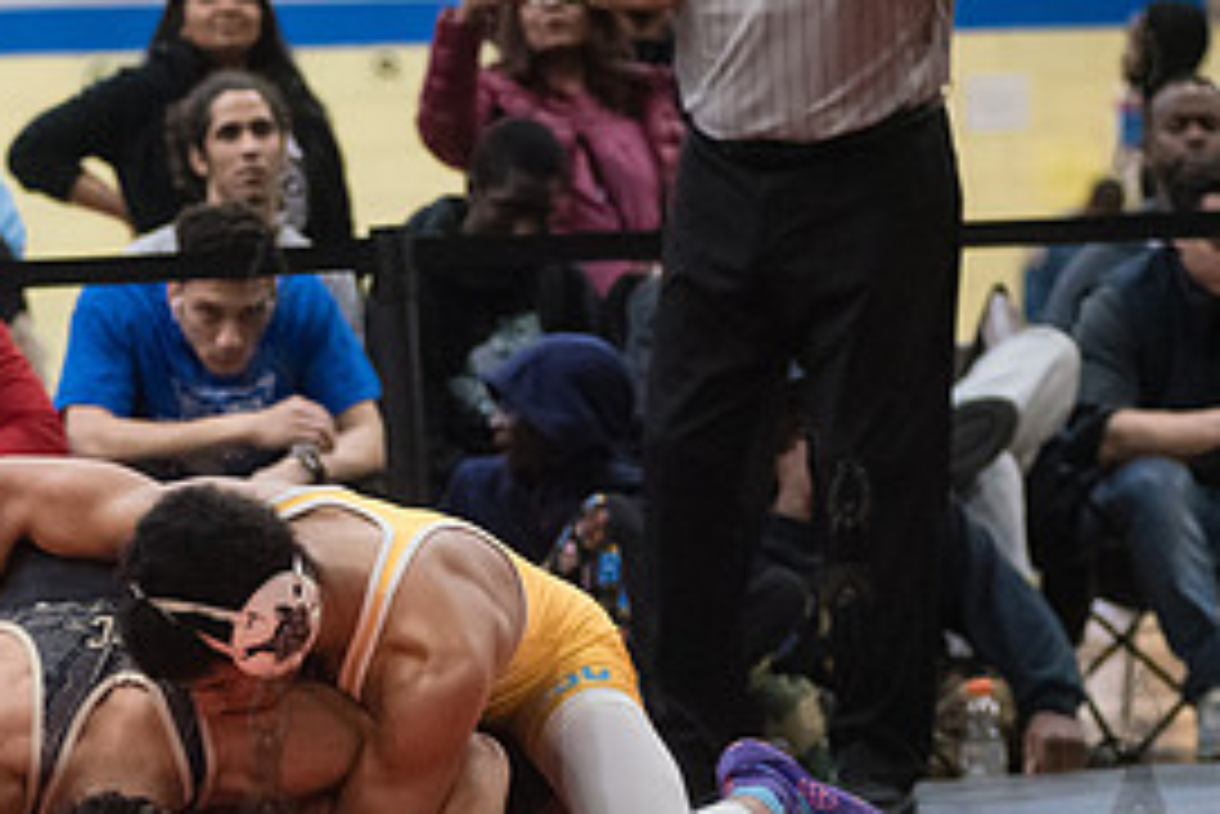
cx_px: 266
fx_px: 7629
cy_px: 744
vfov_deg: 6.1
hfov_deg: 9.1
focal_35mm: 225
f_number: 3.5
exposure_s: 1/500
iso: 8000
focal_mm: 105
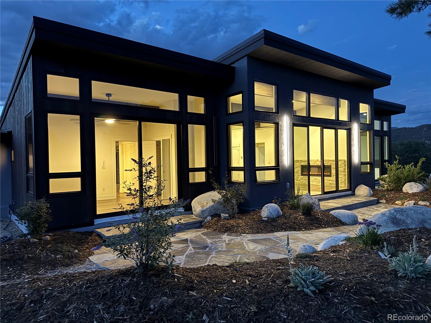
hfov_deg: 71.6
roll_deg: +1.0
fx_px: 299
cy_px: 162
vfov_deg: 56.8
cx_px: 216
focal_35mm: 24
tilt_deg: -1.3
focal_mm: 6.76
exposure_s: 1/22
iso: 1600
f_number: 1.78
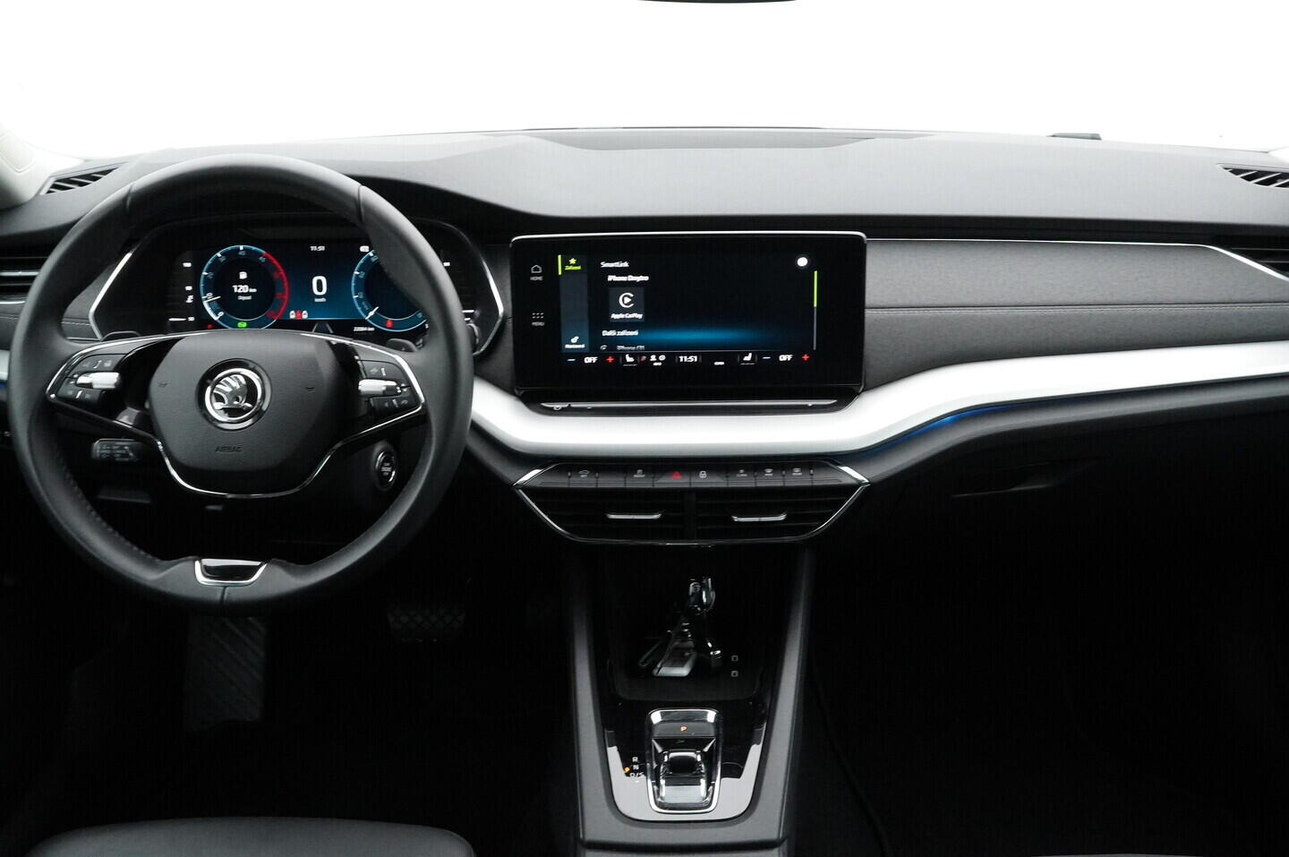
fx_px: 1288
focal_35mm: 36
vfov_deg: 36.8
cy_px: 428
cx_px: 644
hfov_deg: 53.2
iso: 5000
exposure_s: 1/100
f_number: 9
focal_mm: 24
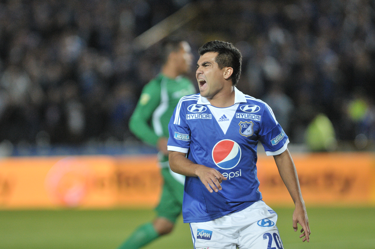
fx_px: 4682
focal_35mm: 450
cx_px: 188
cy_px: 124
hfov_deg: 4.6
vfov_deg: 3.0
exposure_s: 1/800
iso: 1250
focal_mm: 300
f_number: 3.2
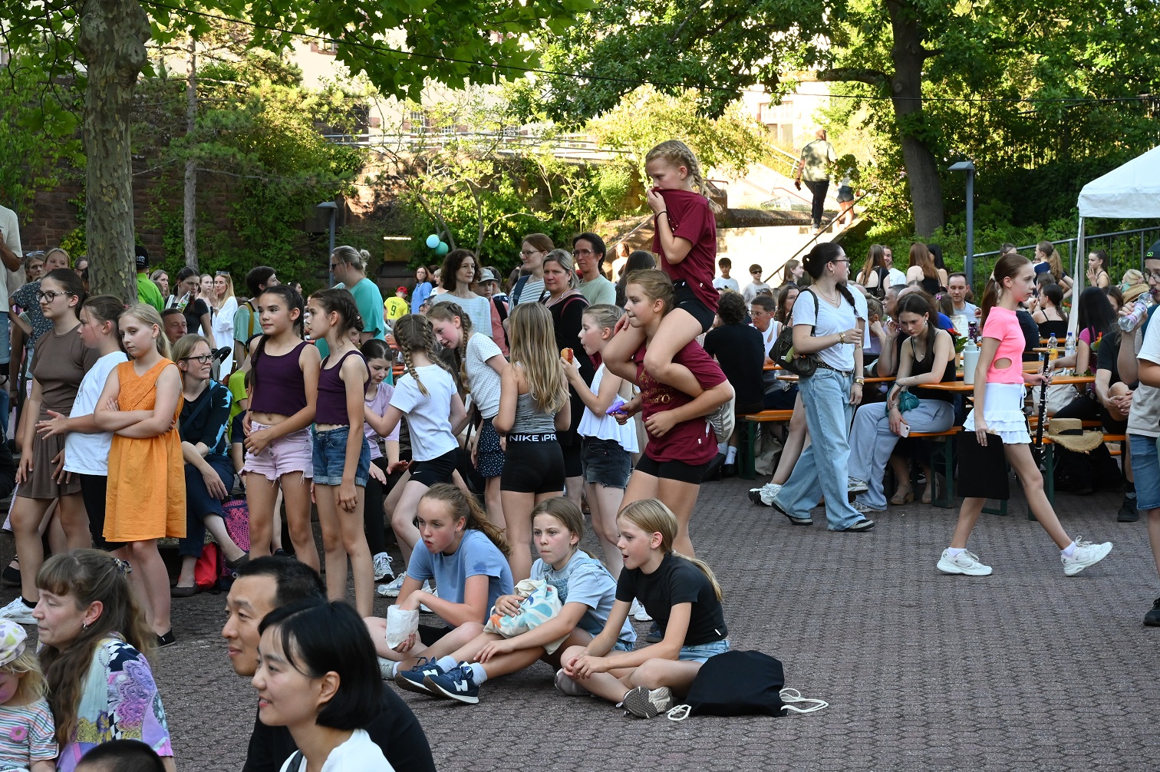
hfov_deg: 28.9
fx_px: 2254
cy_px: 386
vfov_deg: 19.4
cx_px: 580
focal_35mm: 70
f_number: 11
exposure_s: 1/500
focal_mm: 70
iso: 4500
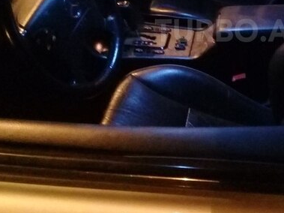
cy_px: 30
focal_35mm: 54
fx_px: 443
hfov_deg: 34.4
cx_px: 232
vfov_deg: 26.3
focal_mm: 3.3
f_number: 2.2
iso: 1250
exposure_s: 1/17
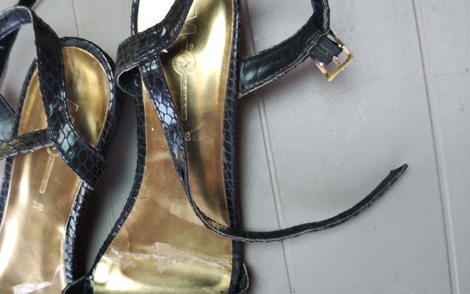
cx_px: 173
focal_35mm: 42
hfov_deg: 46.7
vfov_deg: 30.5
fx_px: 538
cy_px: 174
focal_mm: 4.75
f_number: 1.8
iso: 187
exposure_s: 1/50
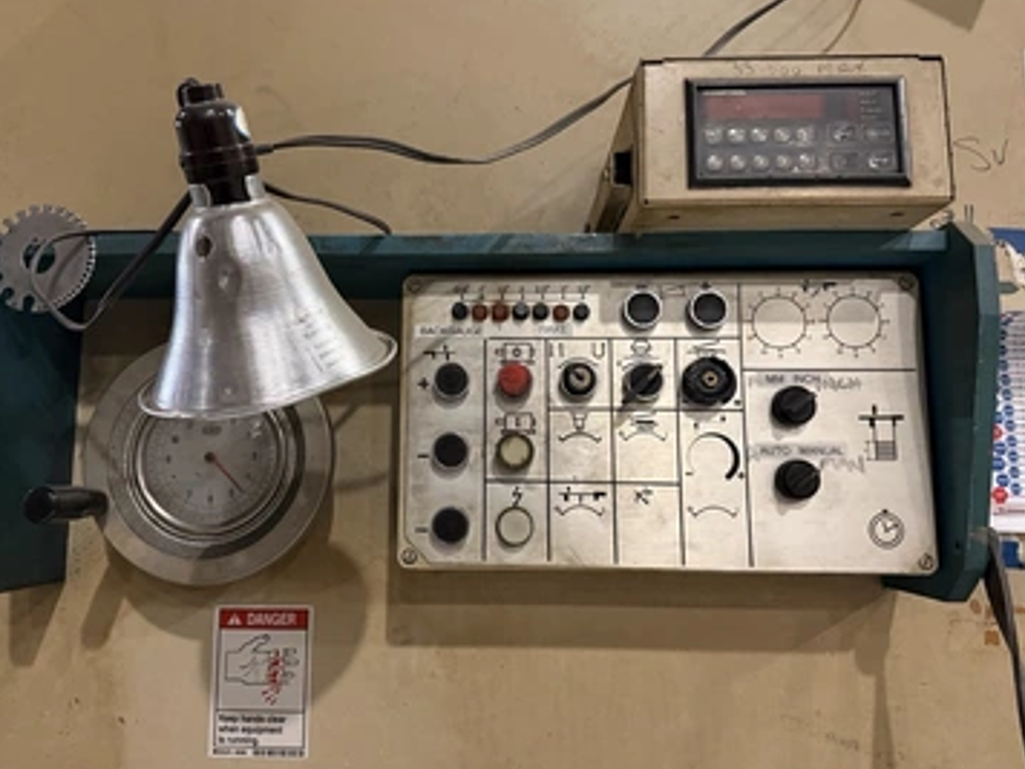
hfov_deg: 65.3
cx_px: 481
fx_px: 799
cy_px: 366
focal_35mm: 27
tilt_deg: +8.7
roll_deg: +0.1
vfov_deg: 51.3
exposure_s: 1/40
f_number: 1.78
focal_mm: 6.76
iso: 1000
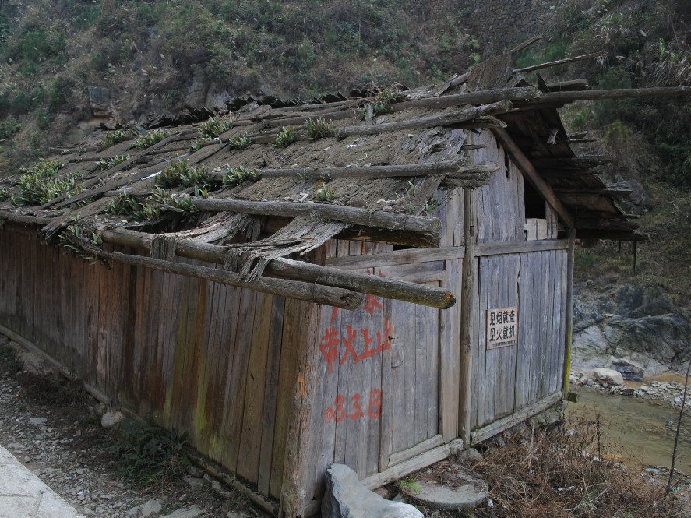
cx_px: 298
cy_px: 257
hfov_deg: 59.7
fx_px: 599
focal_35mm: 30
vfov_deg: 46.8
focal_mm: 18
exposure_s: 1/160
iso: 100
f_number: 3.5
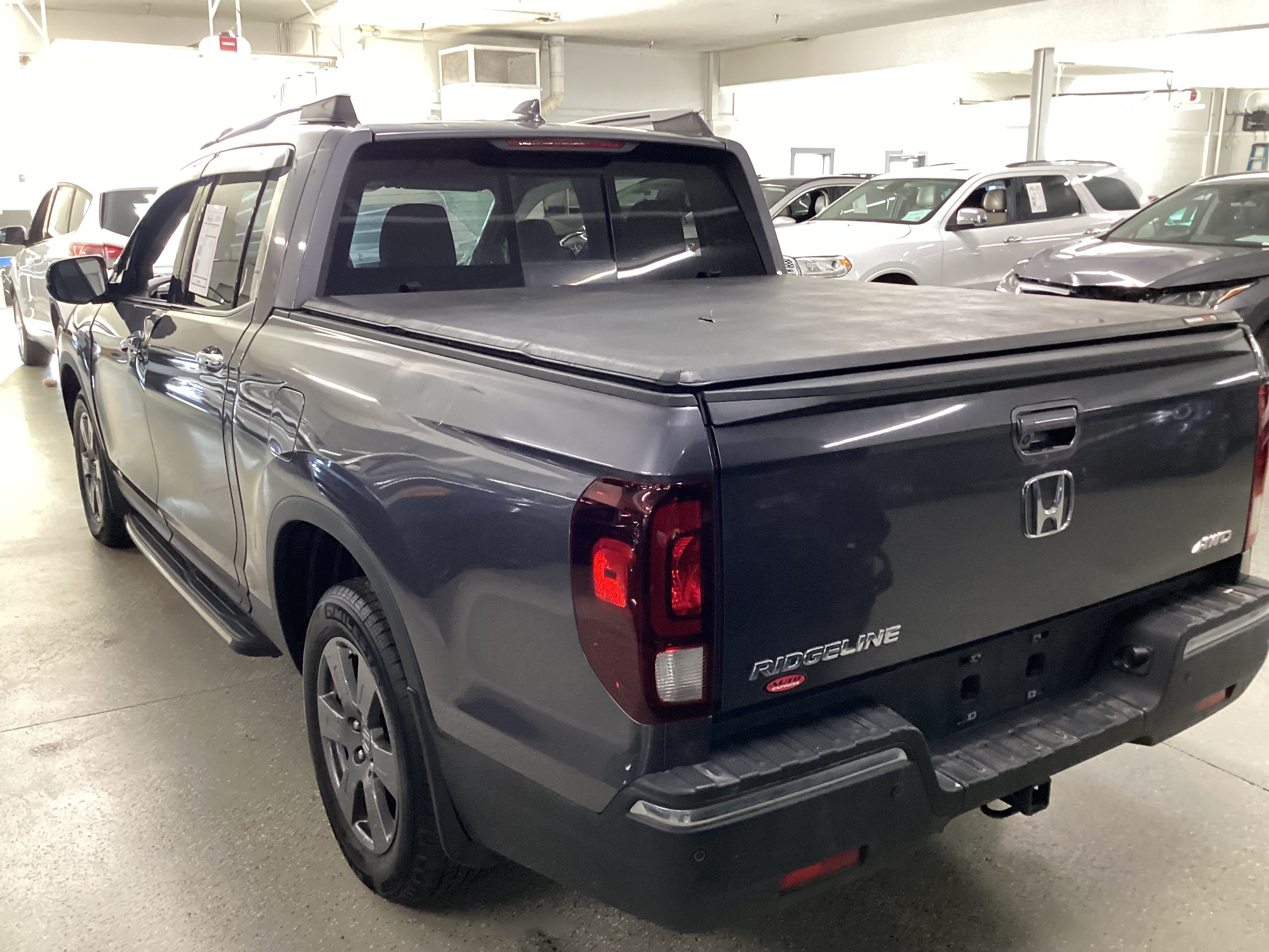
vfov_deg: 45.4
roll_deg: -0.4
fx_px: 1136
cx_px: 634
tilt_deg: -14.5
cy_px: 476
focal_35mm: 31
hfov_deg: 58.4
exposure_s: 1/50
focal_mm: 3.3
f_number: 2.4
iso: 250
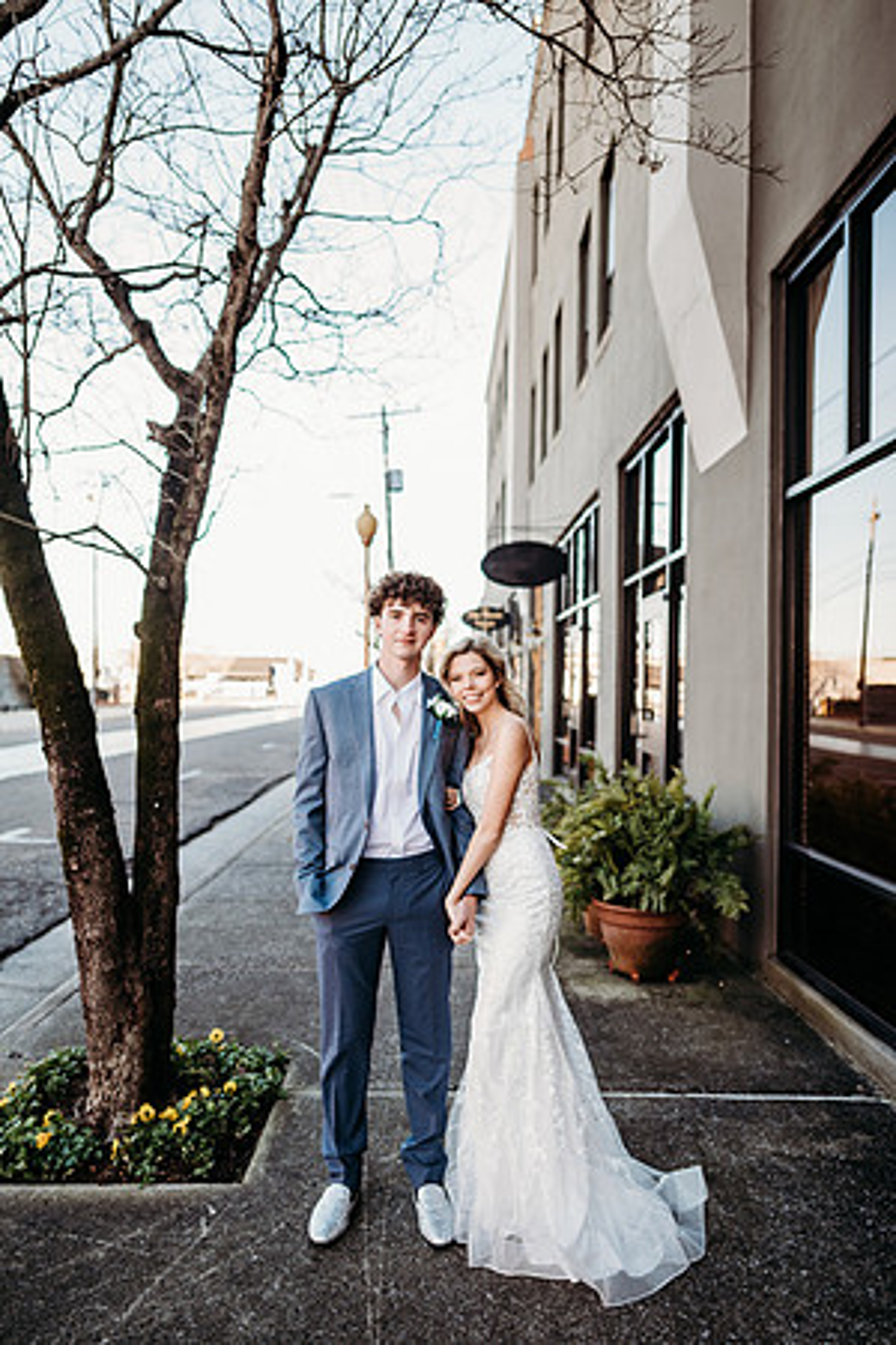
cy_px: 672
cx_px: 448
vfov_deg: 73.7
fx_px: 896
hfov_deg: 53.1
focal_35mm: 24
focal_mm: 24
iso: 160
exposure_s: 1/320
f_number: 2
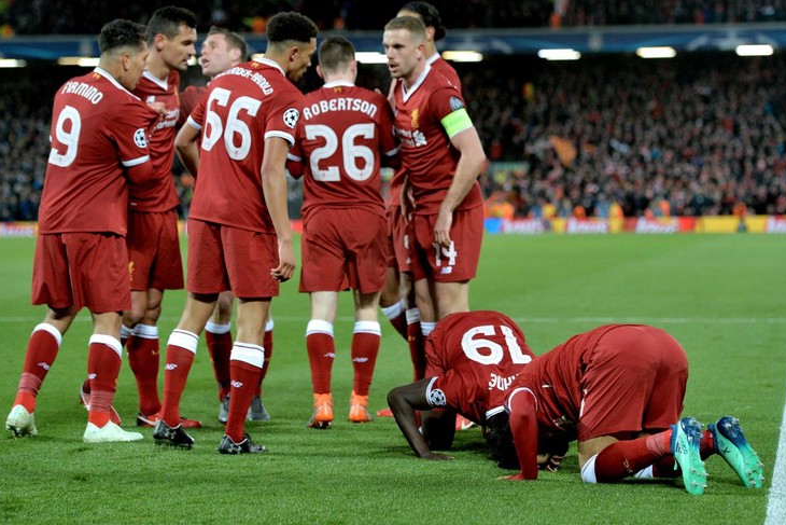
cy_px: 265
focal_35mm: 110
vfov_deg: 12.5
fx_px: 2402
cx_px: 410
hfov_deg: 18.6
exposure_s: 1/1250
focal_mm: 105
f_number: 3.5
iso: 1600
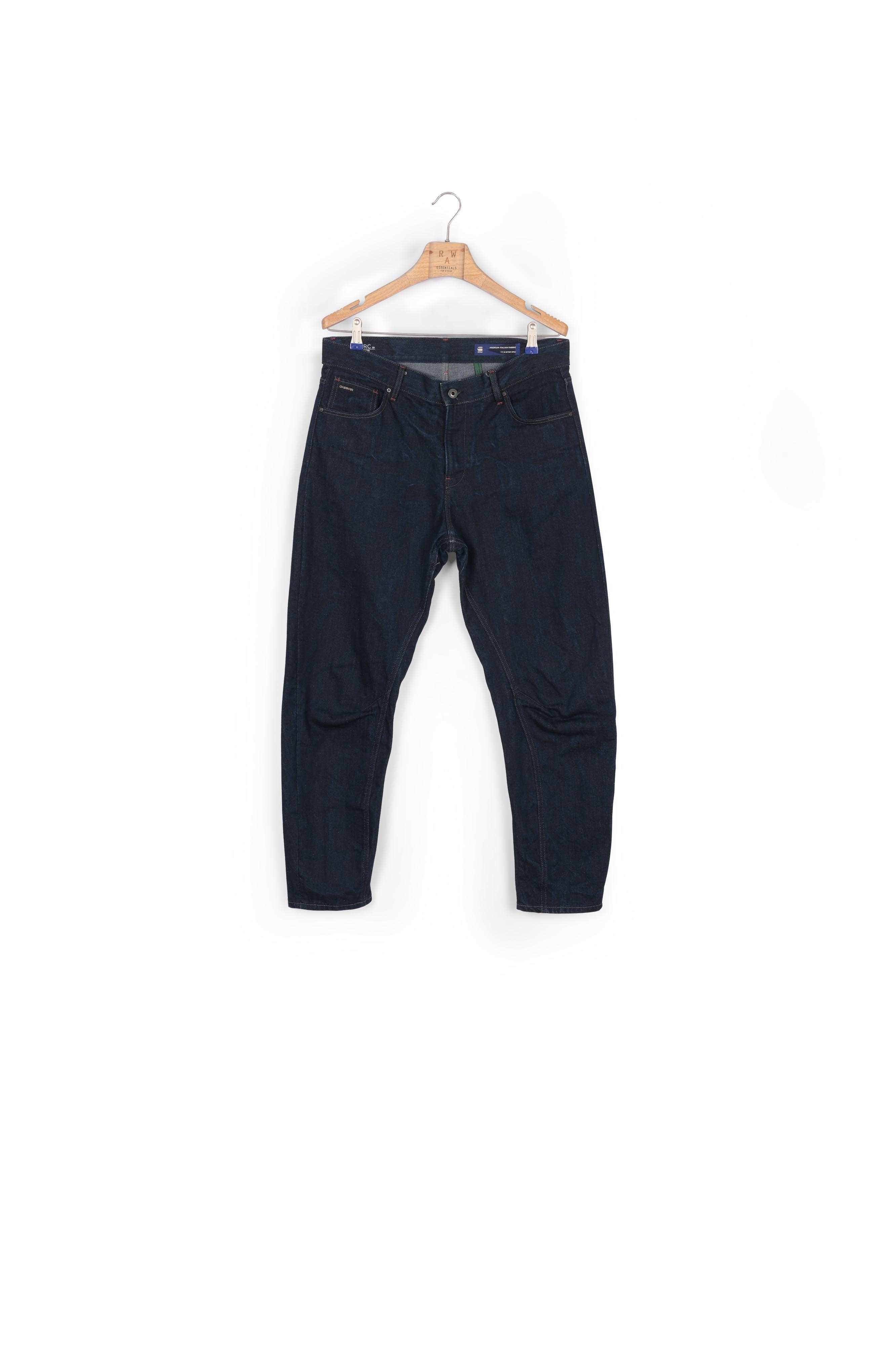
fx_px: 1419
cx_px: 448
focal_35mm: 38
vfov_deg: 50.7
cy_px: 672
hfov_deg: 35.0
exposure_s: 1/125
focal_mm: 38
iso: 100
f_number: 13
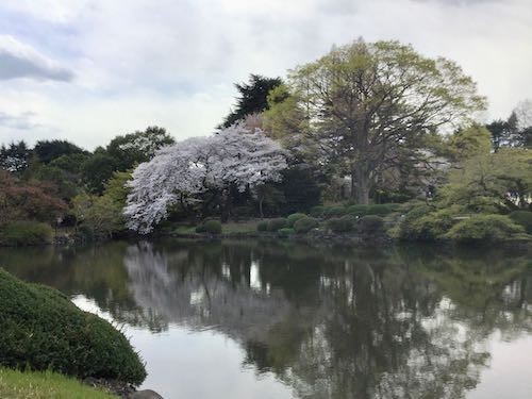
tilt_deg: -3.4
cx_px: 266
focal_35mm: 31
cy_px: 200
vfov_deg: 45.4
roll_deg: -0.3
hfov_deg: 58.4
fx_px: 476
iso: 25
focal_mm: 3.3
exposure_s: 1/1404
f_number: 2.4
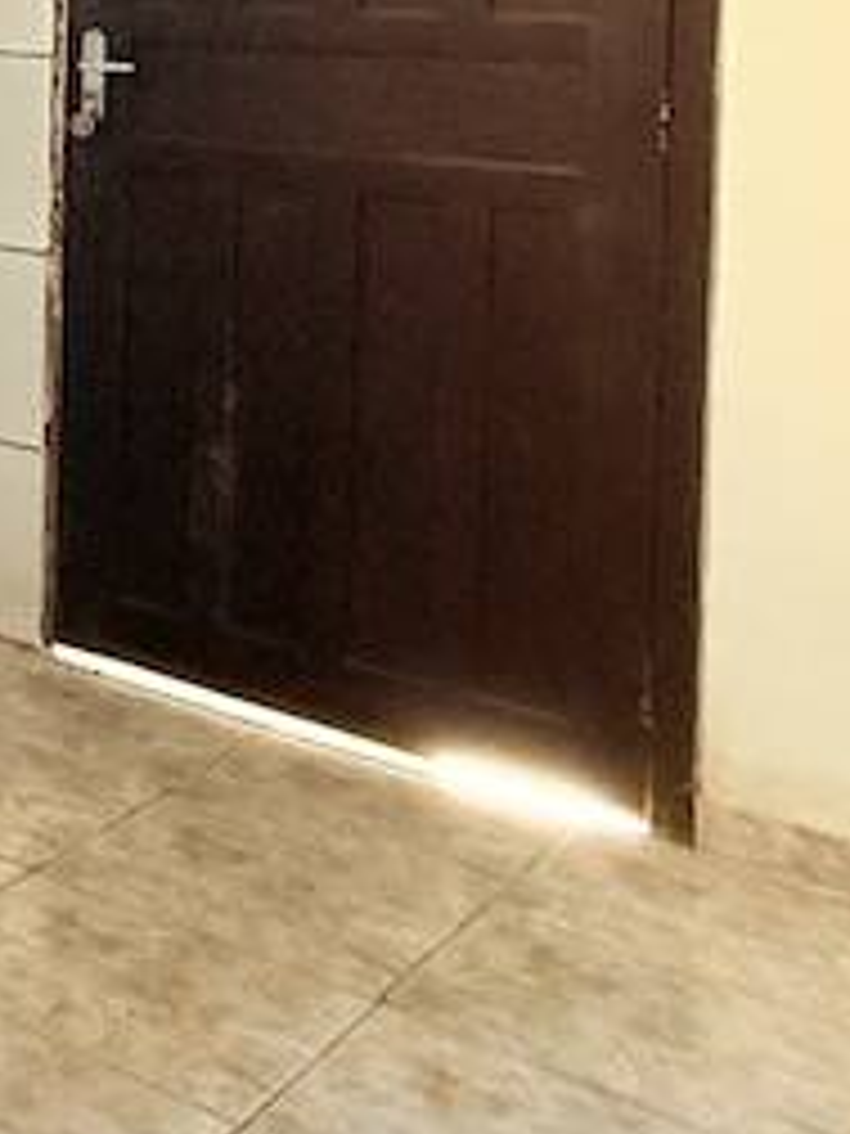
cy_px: -45
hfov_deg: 16.7
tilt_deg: -0.5
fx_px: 1866
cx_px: -980
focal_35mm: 57
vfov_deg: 30.9
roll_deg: -1.4
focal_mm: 2.22
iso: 500
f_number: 2.2
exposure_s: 1/60
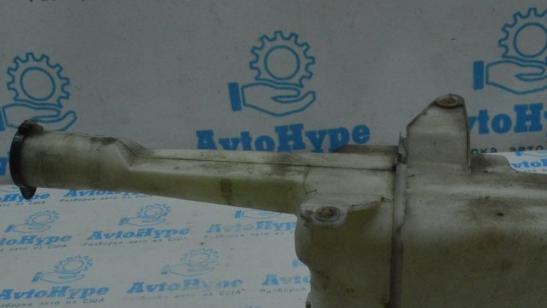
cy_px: 226
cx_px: 321
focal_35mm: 55
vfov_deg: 21.7
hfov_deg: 37.7
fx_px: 798
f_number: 16
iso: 4000
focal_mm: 22
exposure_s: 1/200
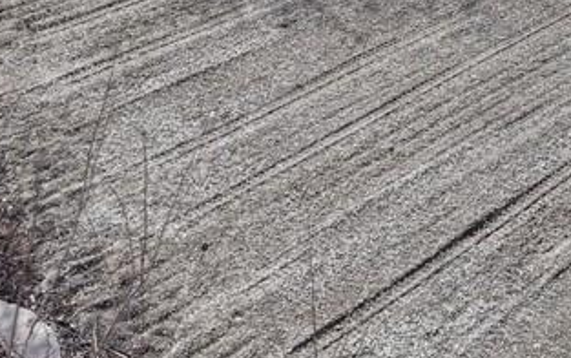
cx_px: 525
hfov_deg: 24.1
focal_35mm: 83
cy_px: -40
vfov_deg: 15.3
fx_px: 1292
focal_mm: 8.67
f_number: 1.8
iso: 240
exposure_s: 1/2000
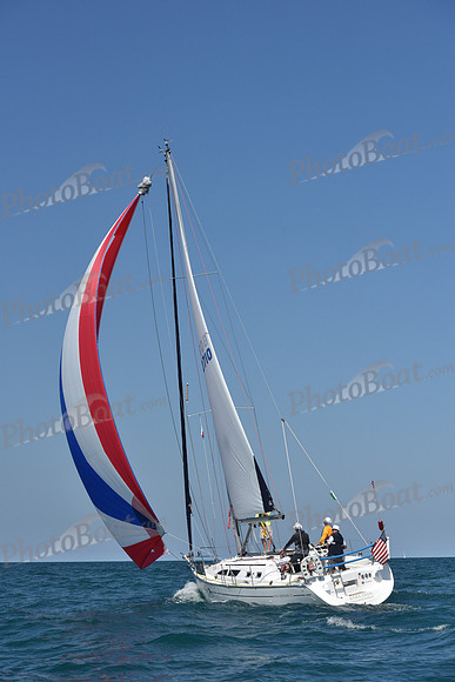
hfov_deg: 19.5
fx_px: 1326
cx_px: 228
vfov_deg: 28.8
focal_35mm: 70
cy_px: 341
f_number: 8
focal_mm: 70
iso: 250
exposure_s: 1/1600
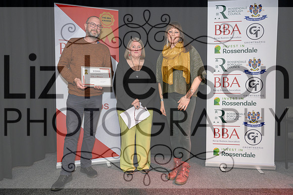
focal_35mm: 24
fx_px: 196
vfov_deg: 53.0
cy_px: 98
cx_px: 146
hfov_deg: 73.7
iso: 1250
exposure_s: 1/200
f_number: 2.8
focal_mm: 24
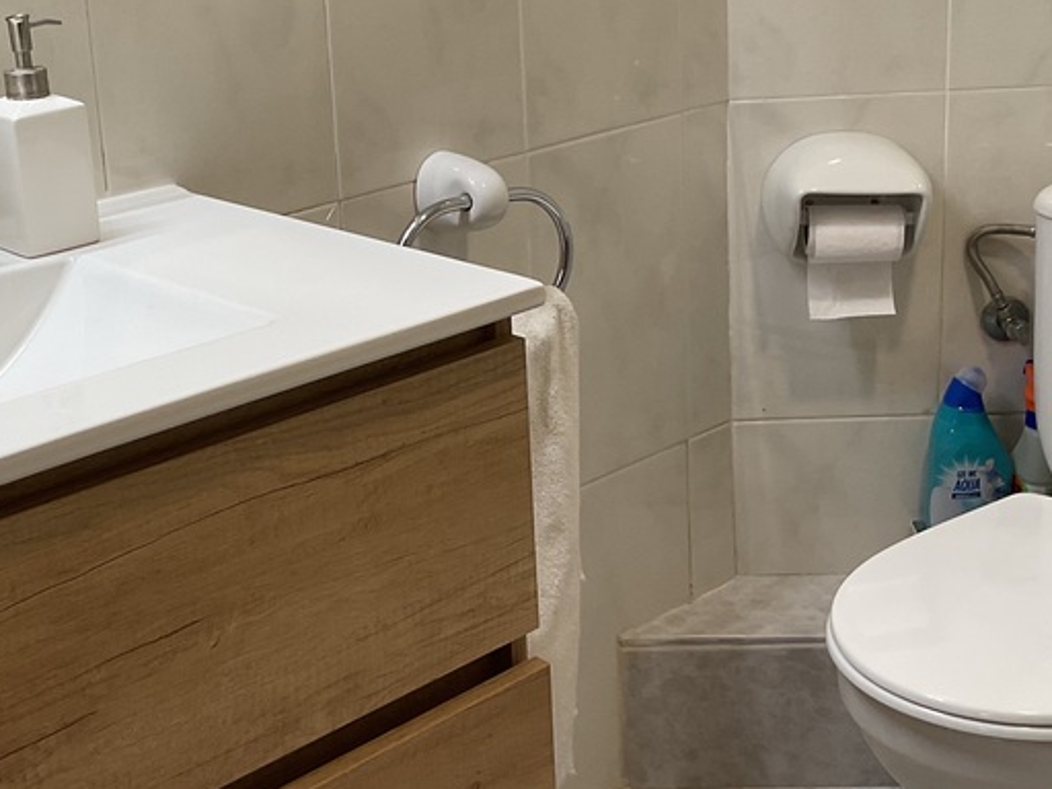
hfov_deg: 33.2
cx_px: 434
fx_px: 1763
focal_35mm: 58
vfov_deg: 25.0
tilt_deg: -13.6
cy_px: 222
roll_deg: +4.5
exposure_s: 1/50
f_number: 1.8
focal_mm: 3
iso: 40
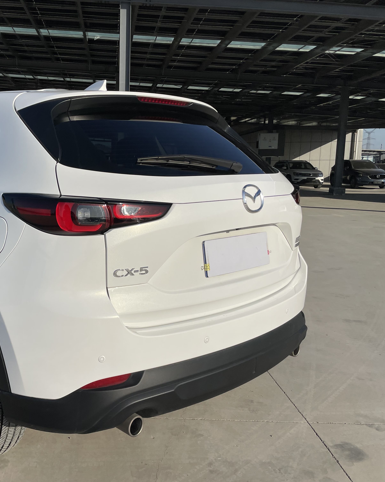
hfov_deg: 41.4
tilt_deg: -8.1
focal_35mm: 34
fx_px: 484
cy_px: 242
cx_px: 74
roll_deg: -0.1
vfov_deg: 52.8
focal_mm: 4.2
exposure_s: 1/11905
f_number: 1.6
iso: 32
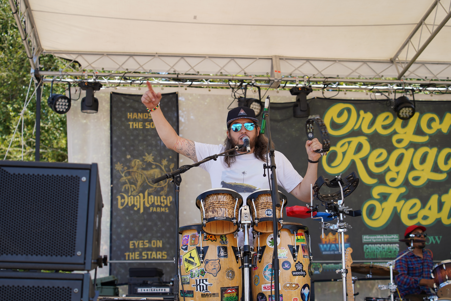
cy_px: 150
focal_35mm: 59
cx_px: 226
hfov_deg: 33.9
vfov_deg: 23.0
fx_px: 739
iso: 100
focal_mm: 59
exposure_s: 1/200
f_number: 4.5
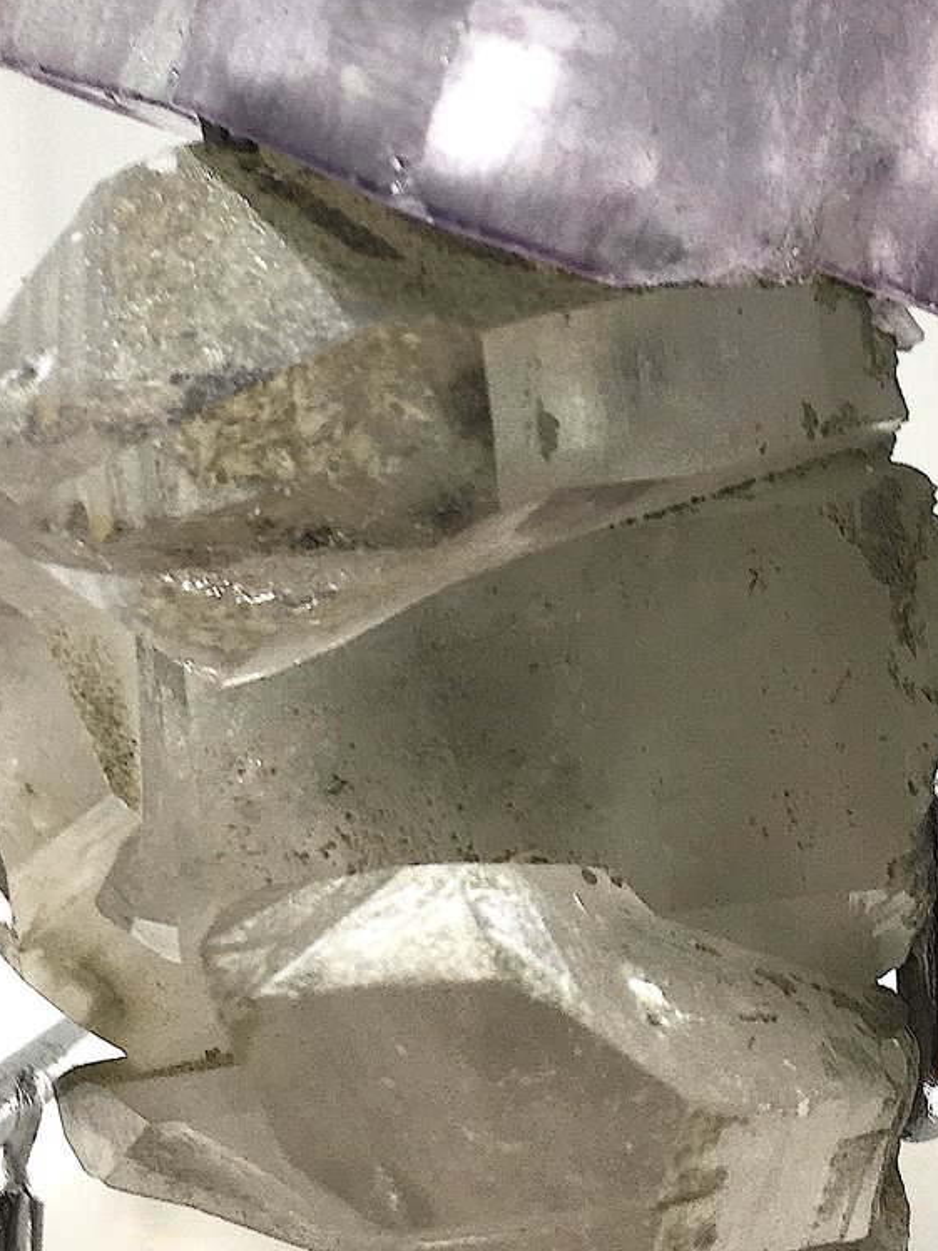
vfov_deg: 30.5
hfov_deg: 23.6
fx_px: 2240
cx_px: 542
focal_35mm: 62
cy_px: 261
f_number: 2.2
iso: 25
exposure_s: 1/50
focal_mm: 4.15
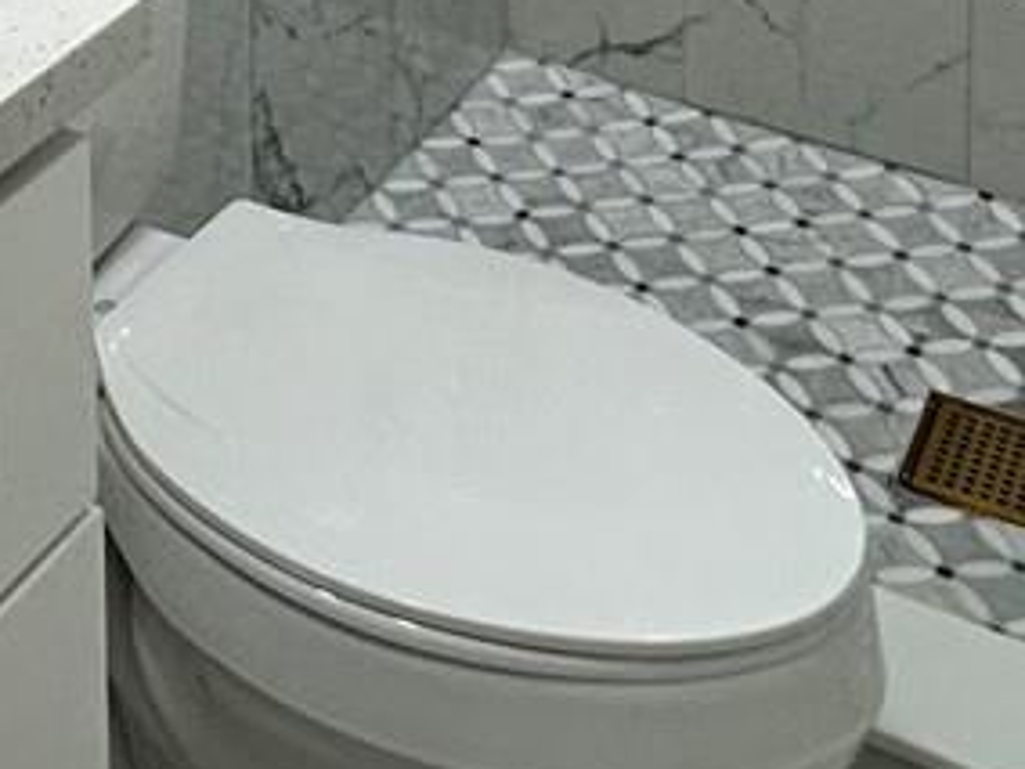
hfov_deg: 23.6
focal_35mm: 79
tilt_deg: -4.0
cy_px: -913
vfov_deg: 14.4
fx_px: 2339
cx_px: -11
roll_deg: +1.4
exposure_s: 1/99
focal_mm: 2.22
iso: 100
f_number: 2.2
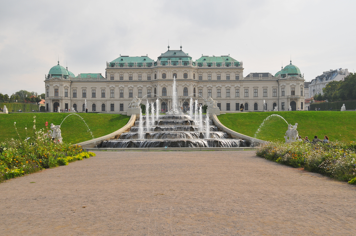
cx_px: 178
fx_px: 533
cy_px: 118
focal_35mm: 54
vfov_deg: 25.0
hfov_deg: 36.9
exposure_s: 1/500
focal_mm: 36
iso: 320
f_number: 11
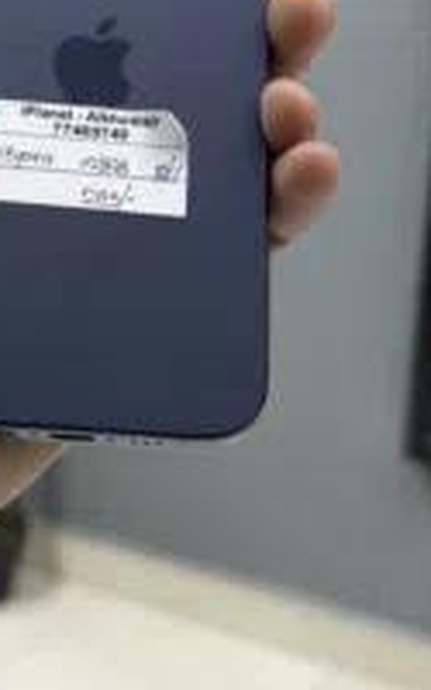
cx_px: 83
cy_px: 31
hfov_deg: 12.8
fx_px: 1917
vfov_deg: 19.9
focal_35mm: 102
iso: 160
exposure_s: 1/100
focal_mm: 6.76
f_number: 1.78
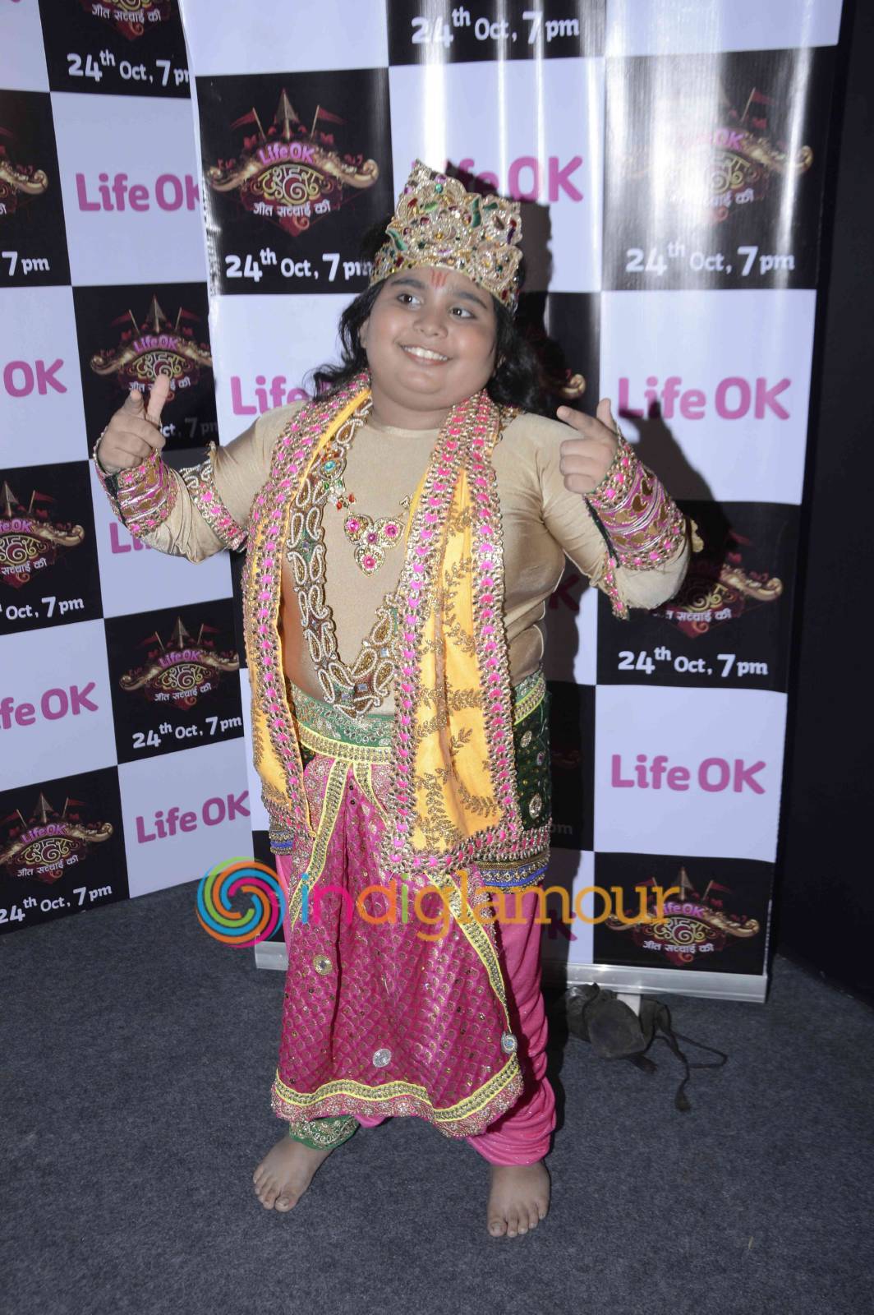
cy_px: 658
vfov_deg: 51.3
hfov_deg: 35.4
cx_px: 437
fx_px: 1368
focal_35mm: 38
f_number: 7.1
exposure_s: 1/160
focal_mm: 25
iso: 400
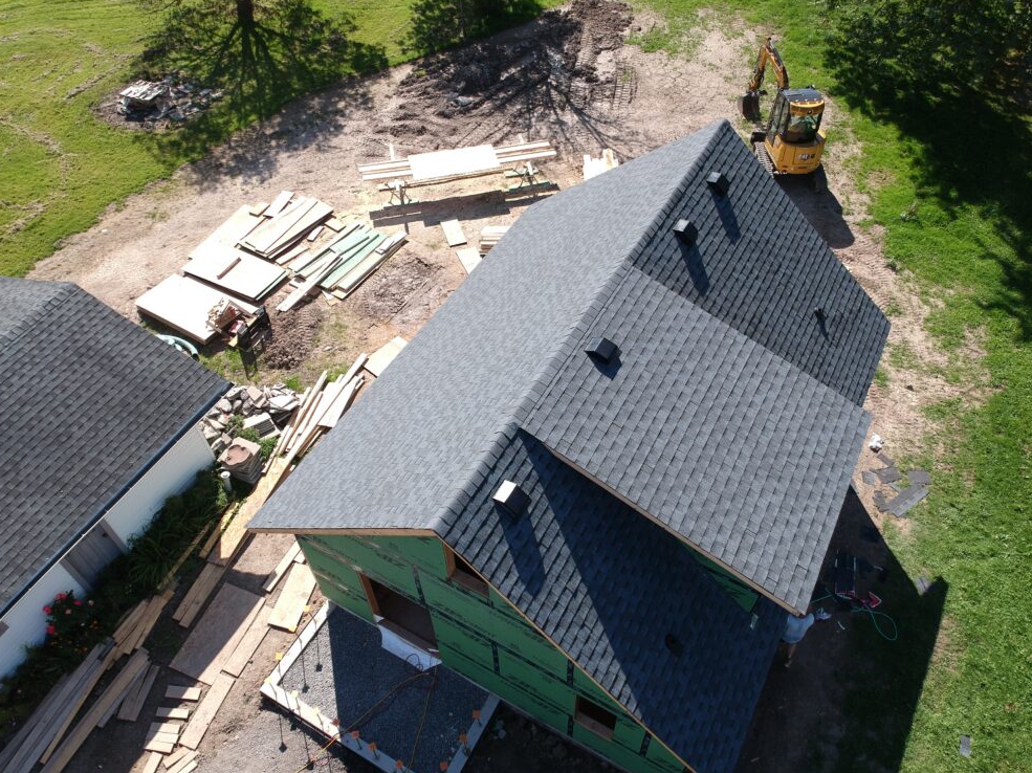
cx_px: 523
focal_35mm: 26
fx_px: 775
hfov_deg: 67.3
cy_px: 380
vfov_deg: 53.0
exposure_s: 1/640
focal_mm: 4.49
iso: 100
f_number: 2.6
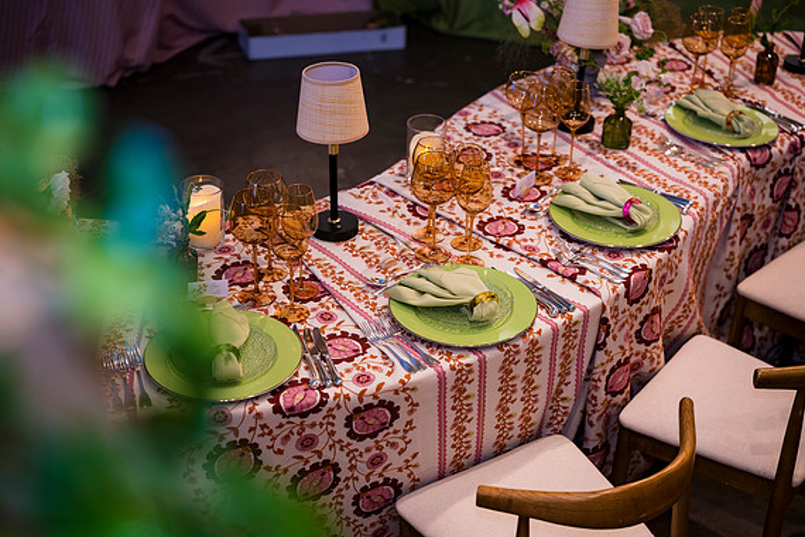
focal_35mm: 56
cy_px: 266
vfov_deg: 24.2
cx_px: 405
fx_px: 1252
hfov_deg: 35.6
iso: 200
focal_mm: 55
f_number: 2
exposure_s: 1/100
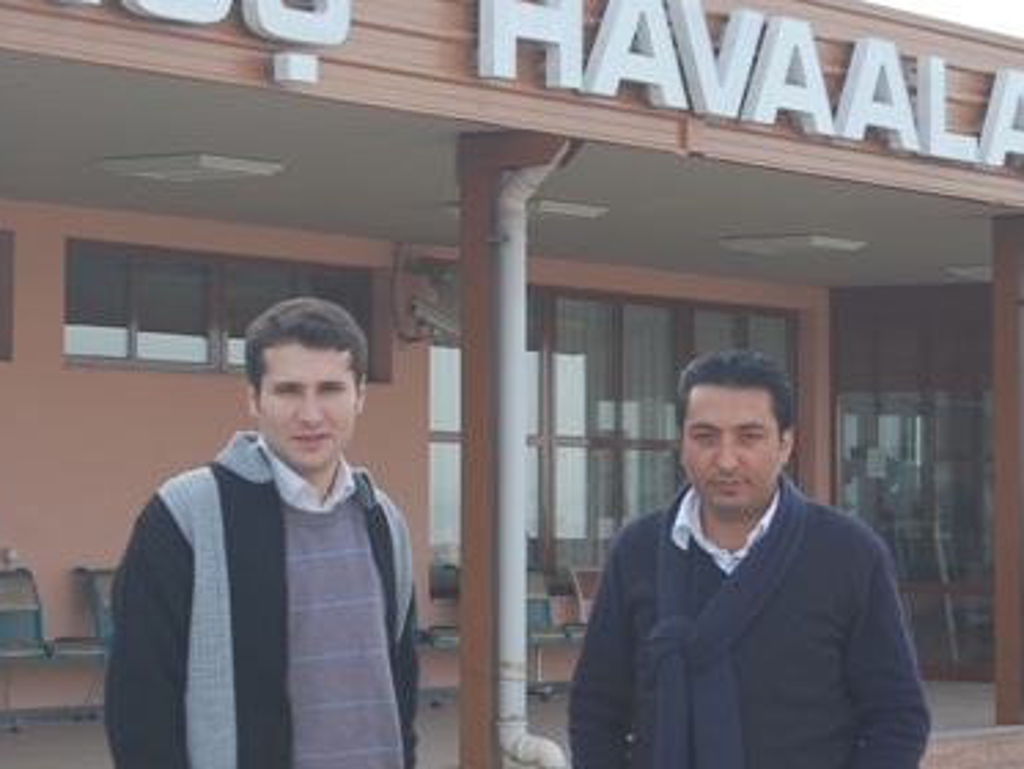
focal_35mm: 136
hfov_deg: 14.5
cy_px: 297
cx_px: 500
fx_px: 4019
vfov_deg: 10.9
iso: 200
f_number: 7.1
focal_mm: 55
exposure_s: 1/200
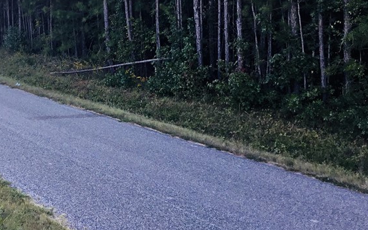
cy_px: 33
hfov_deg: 33.2
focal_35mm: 60
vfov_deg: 21.3
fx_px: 602
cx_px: 81
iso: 25
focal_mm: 3.3
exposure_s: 1/144
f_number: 2.4
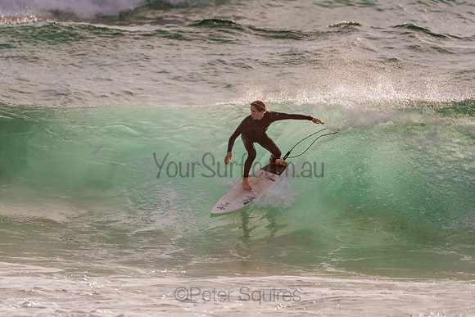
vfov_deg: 2.2
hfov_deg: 3.4
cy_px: 154
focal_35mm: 613
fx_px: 8088
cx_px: 232
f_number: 5.6
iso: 140
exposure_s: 1/2000
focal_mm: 500
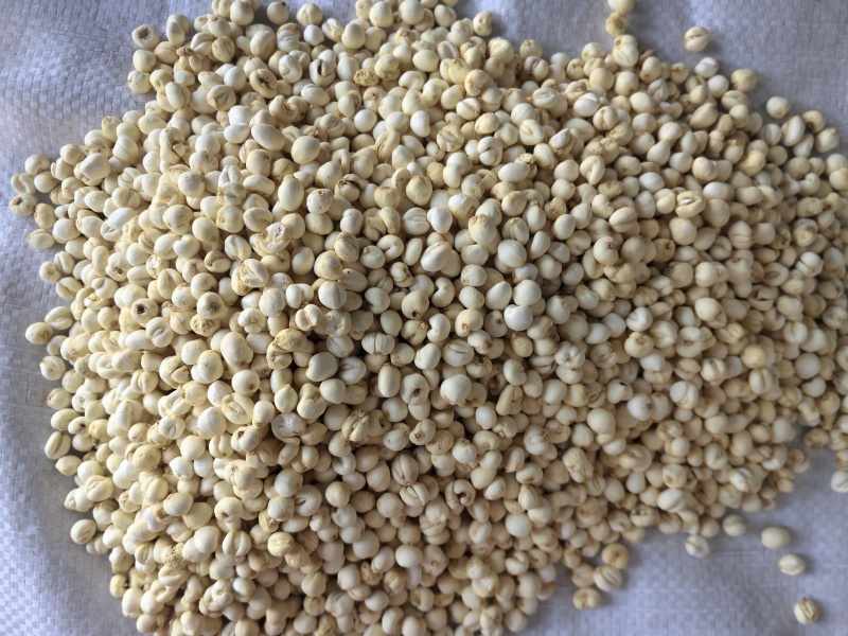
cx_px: 424
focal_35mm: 27
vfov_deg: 51.4
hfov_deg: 65.3
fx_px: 661
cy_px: 318
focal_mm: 5.75
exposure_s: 1/105
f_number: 2
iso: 50
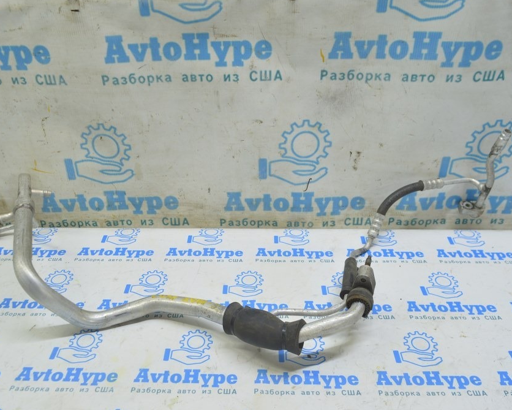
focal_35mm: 31
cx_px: 237
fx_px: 470
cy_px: 203
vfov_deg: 47.1
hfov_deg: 57.1
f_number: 5.6
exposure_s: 1/20
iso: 400
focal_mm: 18
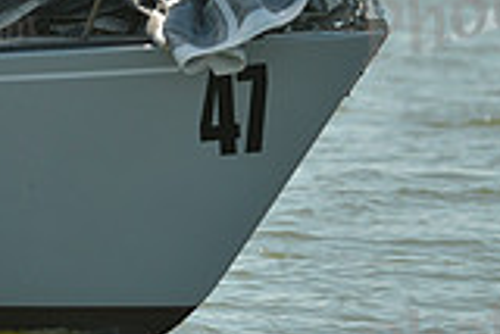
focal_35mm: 906
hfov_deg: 2.3
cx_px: 200
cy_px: 189
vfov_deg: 1.5
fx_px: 12594
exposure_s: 1/1250
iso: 200
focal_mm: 250
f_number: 5.6
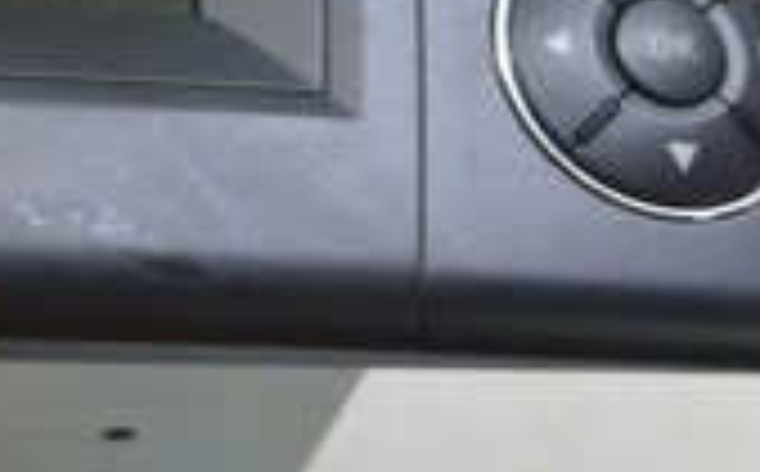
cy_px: 65
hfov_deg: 14.2
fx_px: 2874
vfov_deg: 9.4
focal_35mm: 139
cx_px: -351
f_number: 5.6
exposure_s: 1/20
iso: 400
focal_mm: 24
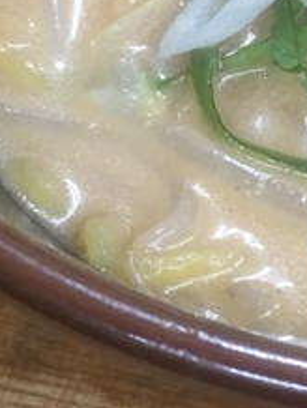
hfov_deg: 10.3
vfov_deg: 14.5
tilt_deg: -52.1
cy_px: 198
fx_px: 1605
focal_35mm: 136
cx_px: 567
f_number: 2.2
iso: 80
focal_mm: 4.15
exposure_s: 1/30
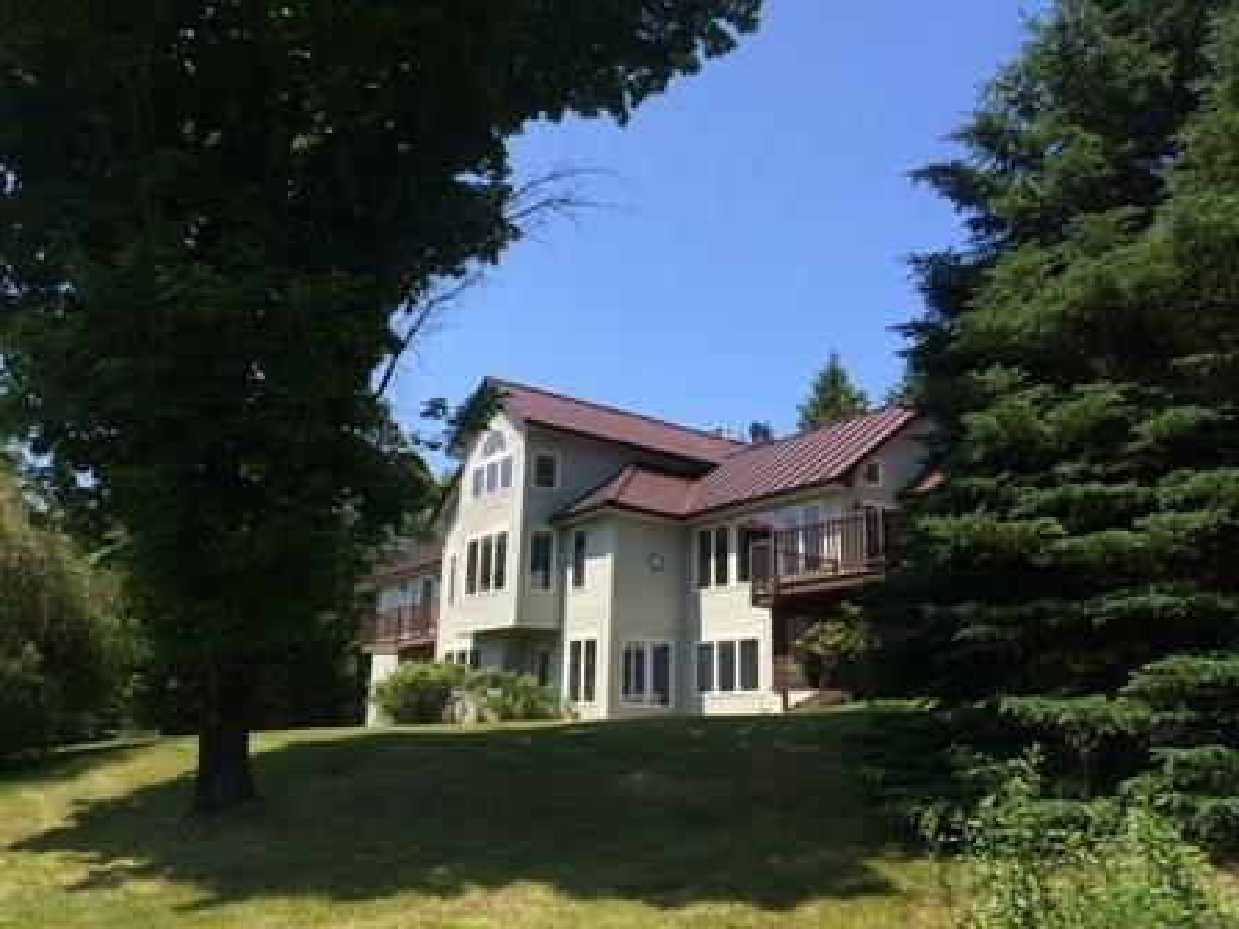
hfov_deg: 61.7
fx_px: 1038
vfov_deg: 48.2
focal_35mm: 29
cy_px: 464
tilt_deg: +15.0
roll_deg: -2.4
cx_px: 620
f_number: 2.2
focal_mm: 4.15
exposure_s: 1/1172
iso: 32
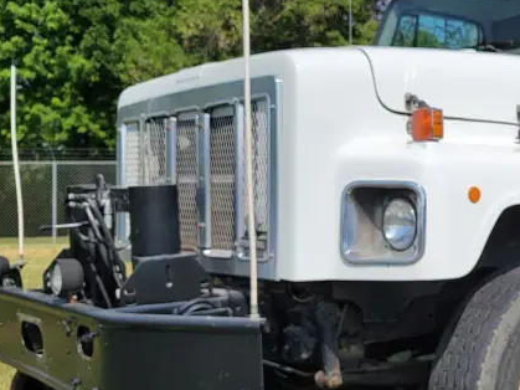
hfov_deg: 32.1
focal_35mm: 55
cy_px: 204
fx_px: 826
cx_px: 522
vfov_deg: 26.5
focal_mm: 6.7
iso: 16
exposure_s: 1/1384
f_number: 1.8
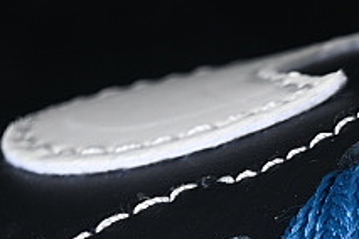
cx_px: 502
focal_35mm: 381
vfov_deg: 3.6
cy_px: 488
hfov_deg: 5.4
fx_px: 3799
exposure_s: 1/60
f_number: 6.3
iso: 160
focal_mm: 50
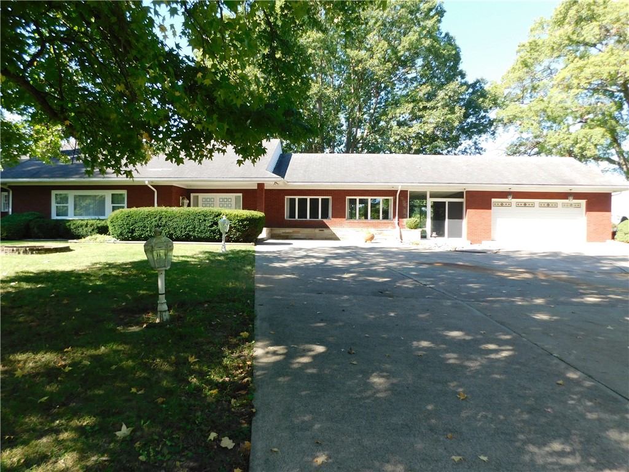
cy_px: 236
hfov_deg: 73.9
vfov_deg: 58.9
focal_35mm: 23
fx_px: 418
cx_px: 314
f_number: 3
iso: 125
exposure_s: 1/320
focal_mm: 4
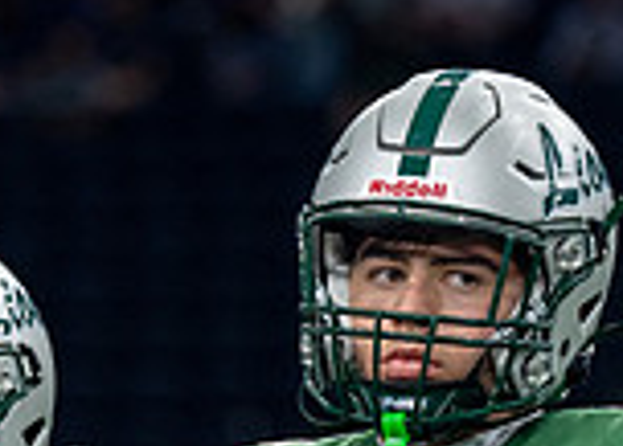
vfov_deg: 2.5
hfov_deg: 3.5
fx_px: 10170
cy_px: 801
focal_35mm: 574
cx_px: 306
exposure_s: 1/500
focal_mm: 131
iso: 1000
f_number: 2.8
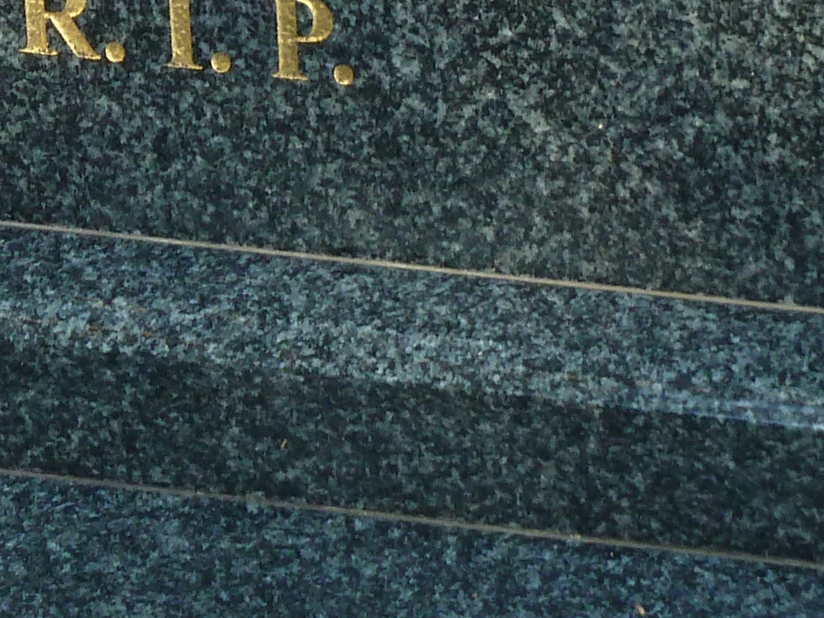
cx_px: -106
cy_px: -528
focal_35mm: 277
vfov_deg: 5.3
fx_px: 6594
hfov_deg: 7.1
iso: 125
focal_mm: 11.9
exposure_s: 1/40
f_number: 4.1
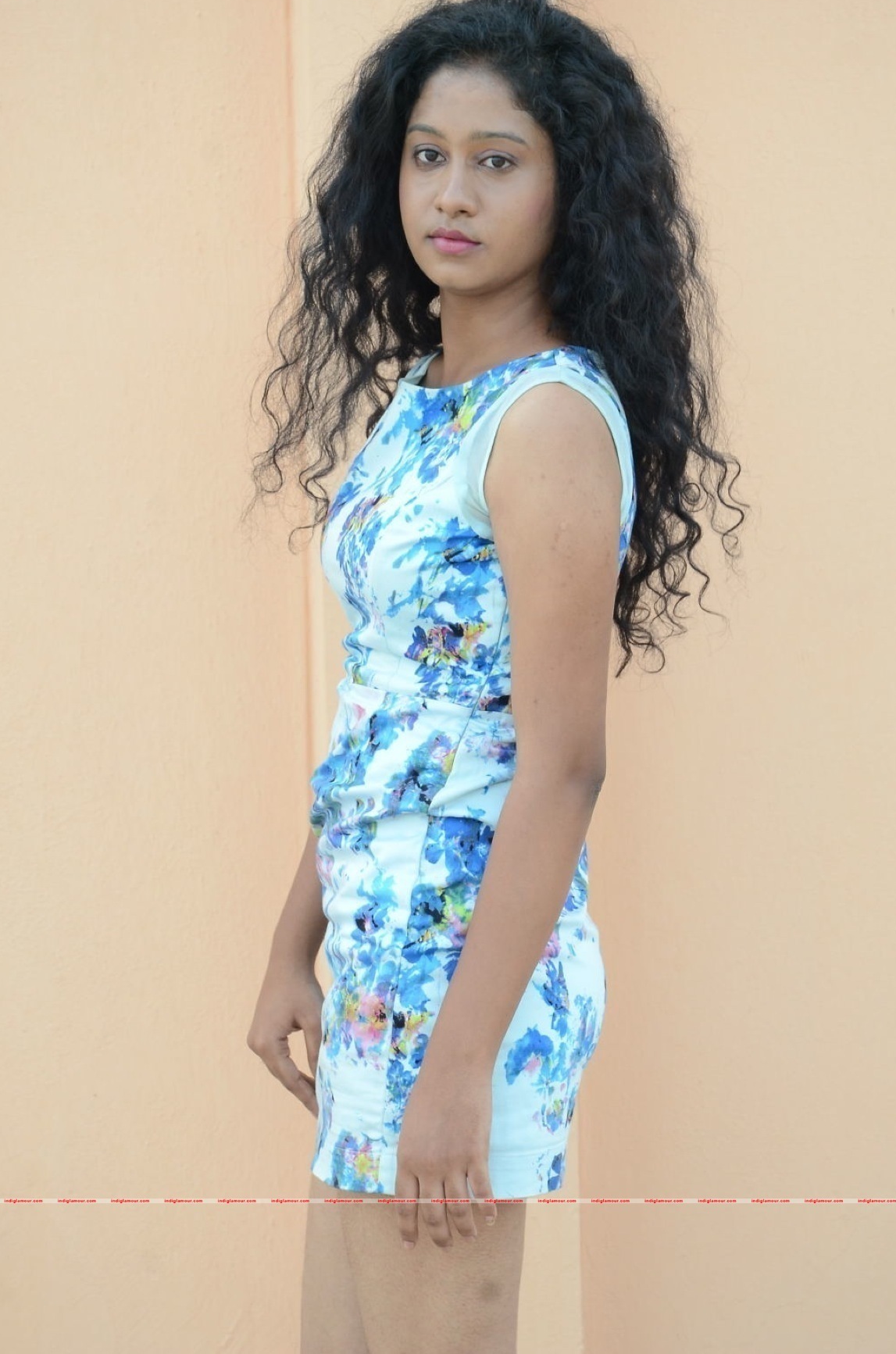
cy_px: 647
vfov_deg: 22.4
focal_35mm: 91
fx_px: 3414
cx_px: 450
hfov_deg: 15.0
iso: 500
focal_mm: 58
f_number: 6.3
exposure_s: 1/125
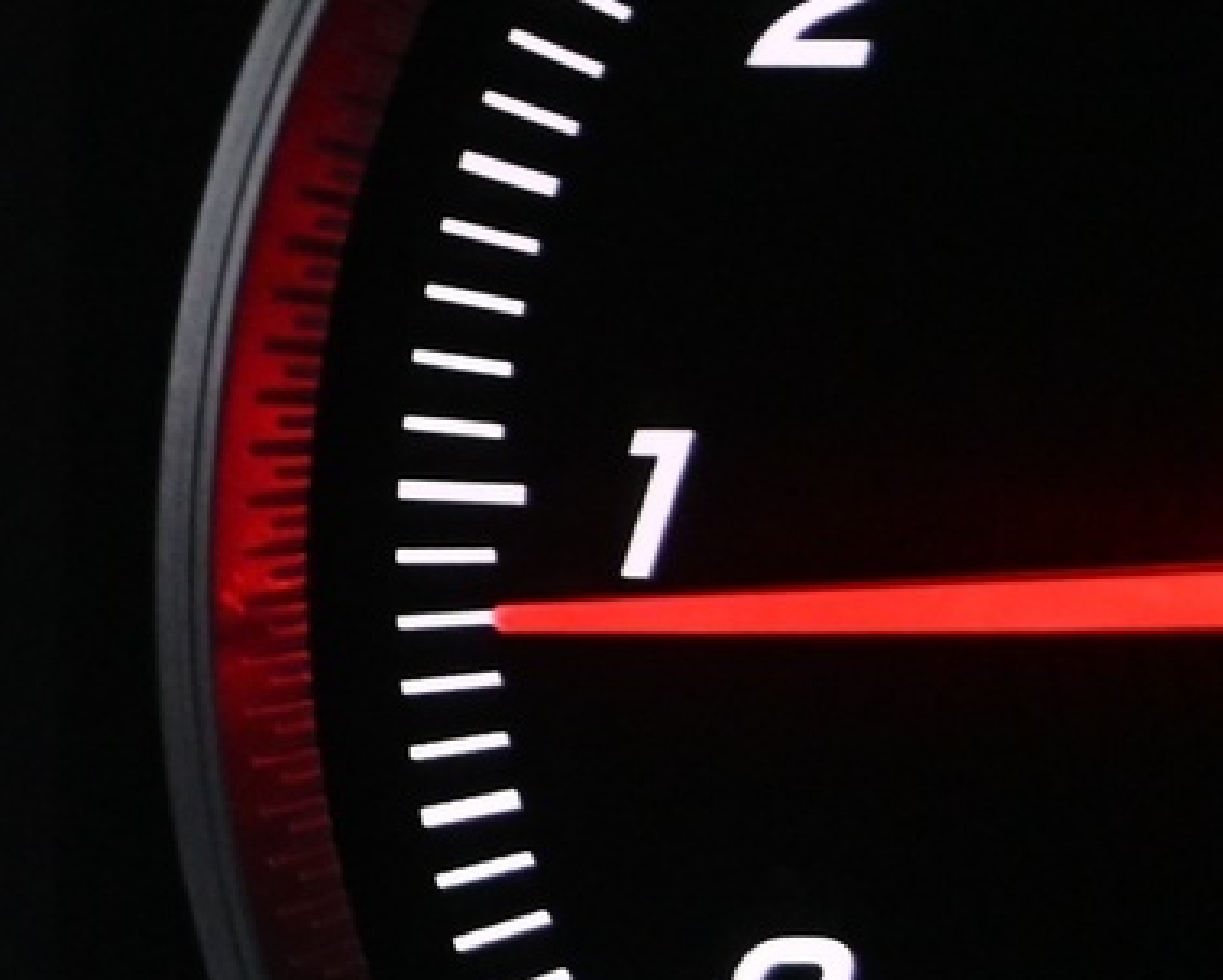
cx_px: -1019
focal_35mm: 229
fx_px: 8295
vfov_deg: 6.8
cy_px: 207
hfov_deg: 8.1
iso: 3200
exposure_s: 1/80
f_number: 5.6
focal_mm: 38
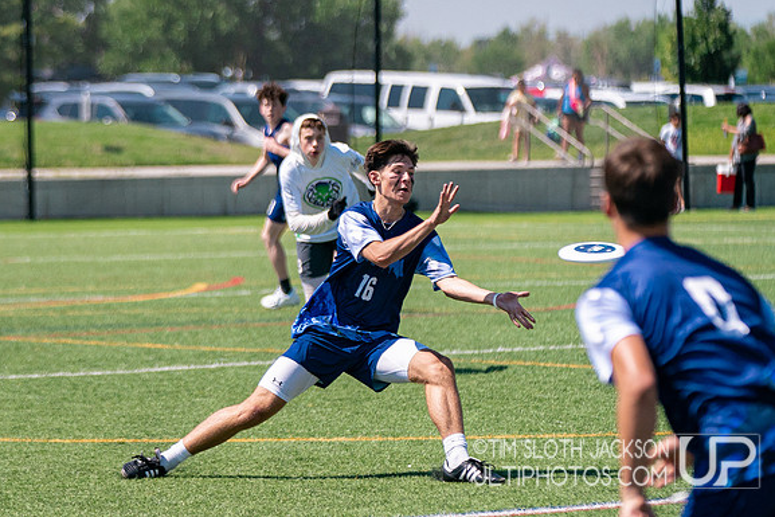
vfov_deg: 5.7
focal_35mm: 240
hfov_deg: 8.6
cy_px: 233
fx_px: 5168
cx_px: 218
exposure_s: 1/12800
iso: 640
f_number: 2.8
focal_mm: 132
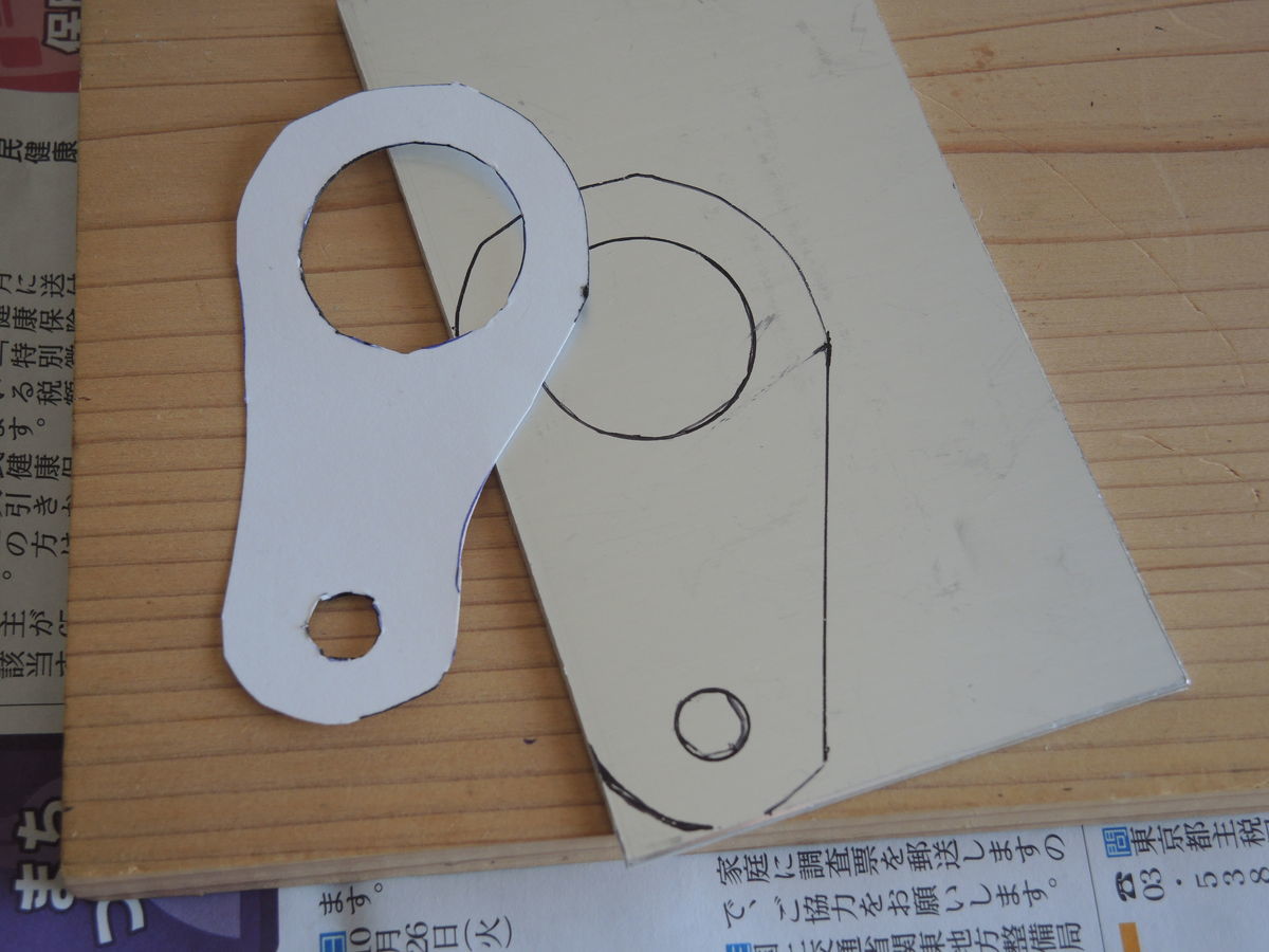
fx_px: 1833
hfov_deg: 38.2
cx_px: 634
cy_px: 476
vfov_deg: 29.1
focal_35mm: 50
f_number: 2.8
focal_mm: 11
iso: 200
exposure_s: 1/50
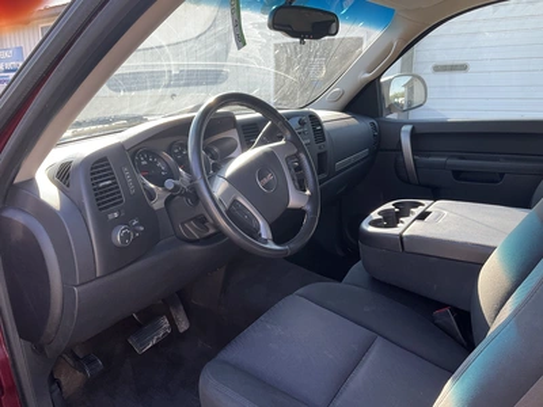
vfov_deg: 48.2
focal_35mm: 29
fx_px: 455
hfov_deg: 61.7
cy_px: 204
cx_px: 272
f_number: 1.8
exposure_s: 1/146
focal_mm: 3
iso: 20
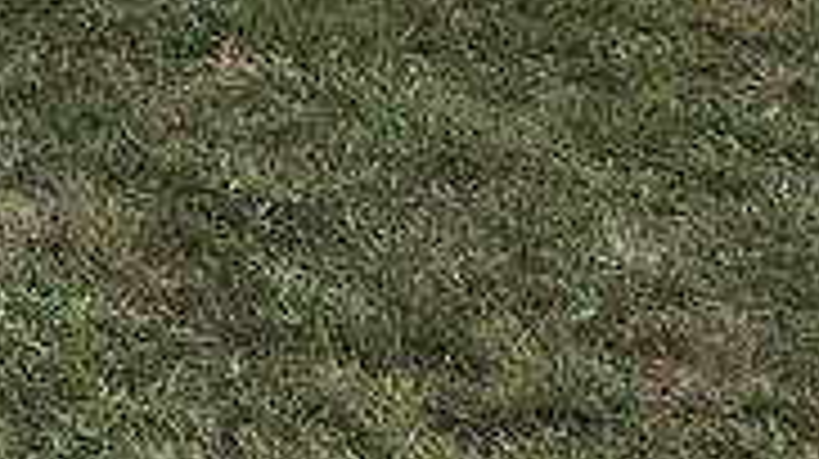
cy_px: -976
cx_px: -1107
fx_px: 3059
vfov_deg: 7.4
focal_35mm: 141
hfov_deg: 12.3
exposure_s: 1/809
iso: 80
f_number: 1.8
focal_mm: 5.4
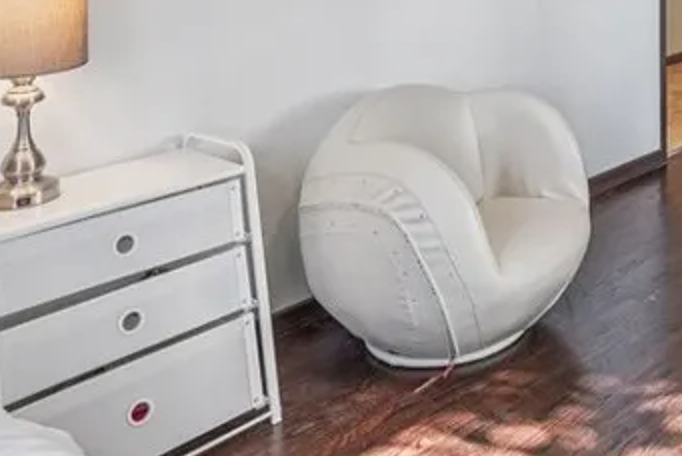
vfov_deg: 24.8
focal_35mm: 48
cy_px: -123
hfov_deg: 34.2
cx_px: 788
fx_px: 910
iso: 400
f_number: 8
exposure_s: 1/2
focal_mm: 16
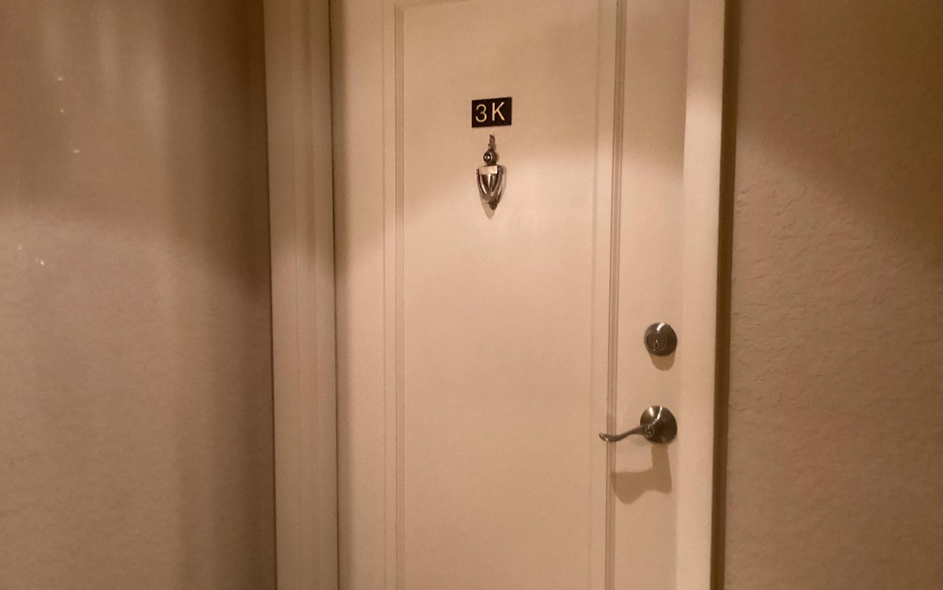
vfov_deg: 38.3
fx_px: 848
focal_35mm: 33
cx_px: 471
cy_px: 293
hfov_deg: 58.1
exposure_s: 1/30
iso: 640
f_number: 2.4
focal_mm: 3.3
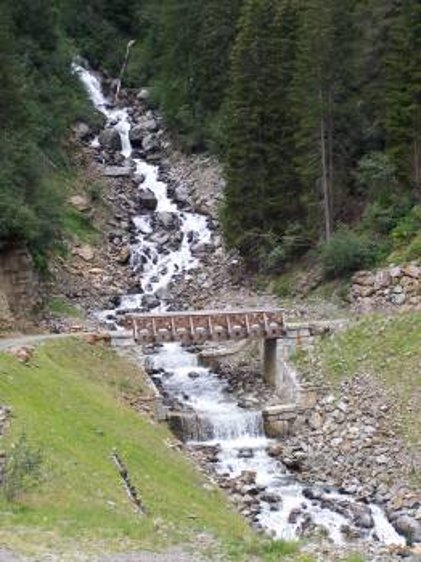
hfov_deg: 14.1
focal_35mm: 105
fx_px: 1705
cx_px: 210
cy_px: 281
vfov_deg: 18.7
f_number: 3.2
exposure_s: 1/180
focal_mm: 17.5
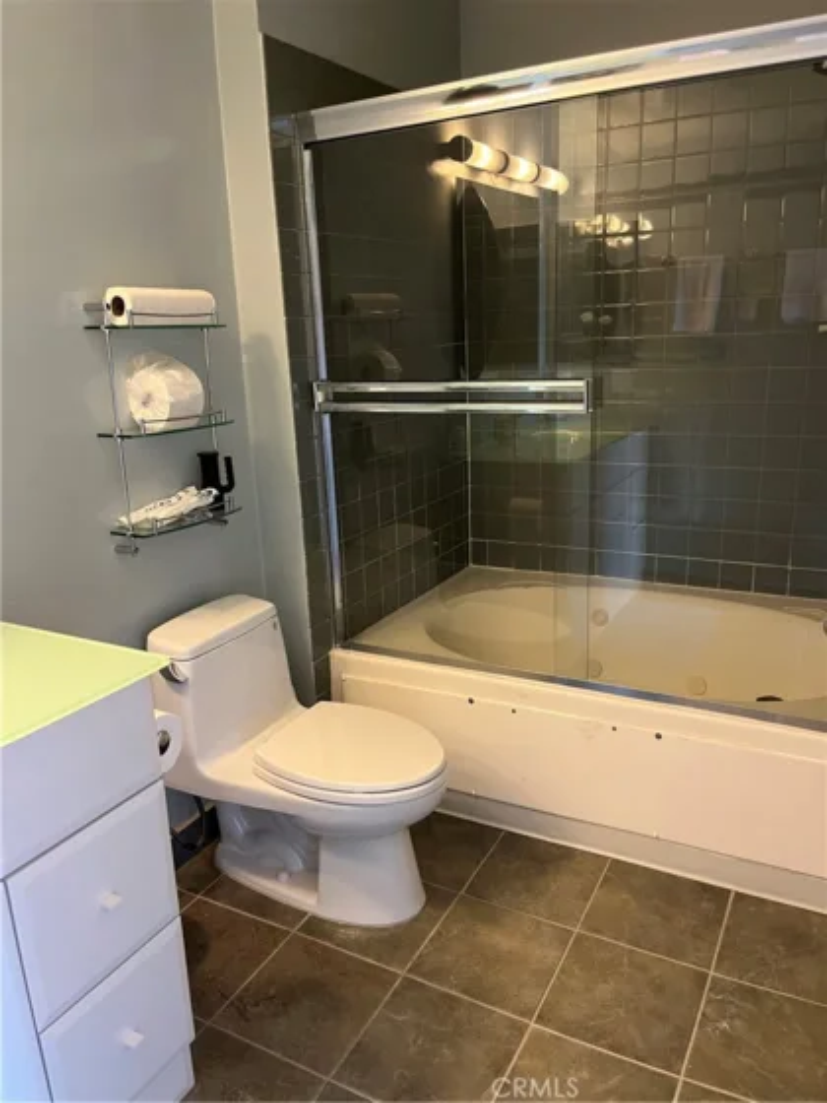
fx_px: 828
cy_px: 552
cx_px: 414
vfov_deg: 67.3
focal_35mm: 26
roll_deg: +2.1
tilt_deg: -16.0
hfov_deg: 53.1
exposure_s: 1/60
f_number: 1.6
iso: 250
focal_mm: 5.1
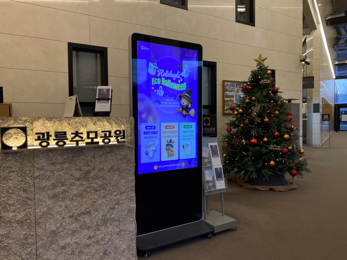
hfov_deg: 67.3
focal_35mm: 26
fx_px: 261
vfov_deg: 53.1
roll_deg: +1.0
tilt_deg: -0.9
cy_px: 130
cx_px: 174
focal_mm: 4.25
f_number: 1.8
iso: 100
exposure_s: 1/120
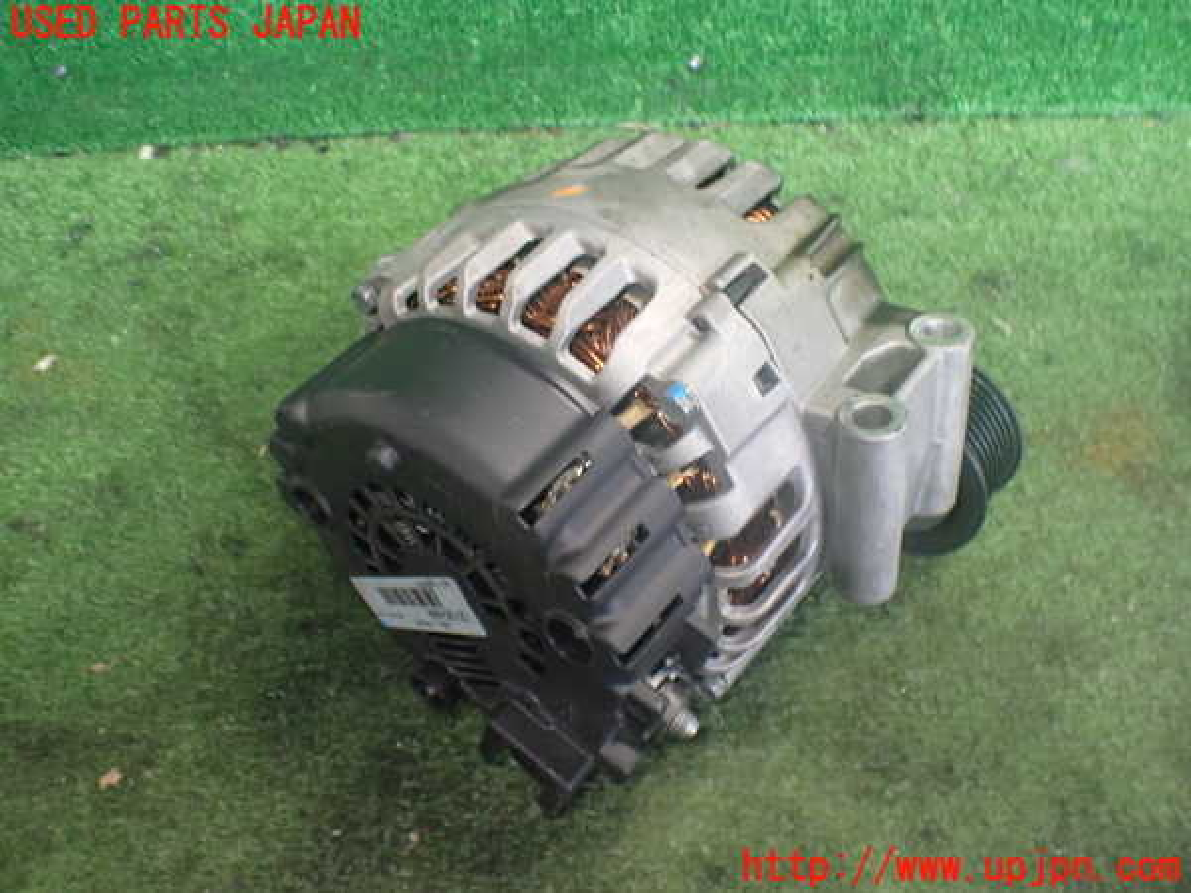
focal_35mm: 30
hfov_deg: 60.0
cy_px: 446
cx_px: 596
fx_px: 1032
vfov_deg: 46.8
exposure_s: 1/80
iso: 800
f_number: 2.3
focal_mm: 5.4
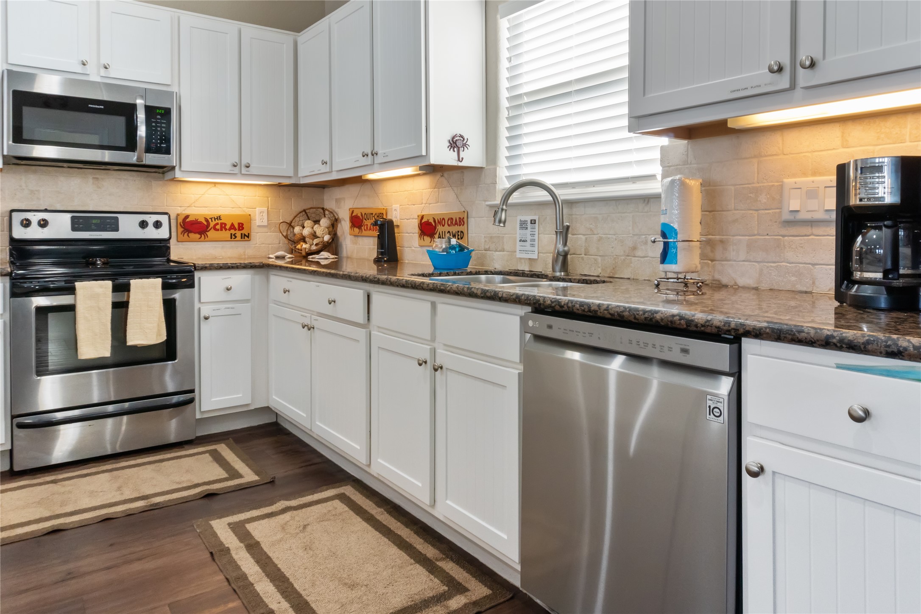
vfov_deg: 53.1
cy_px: 307
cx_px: 460
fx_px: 614
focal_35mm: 24
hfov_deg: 73.7
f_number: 10
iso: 1250
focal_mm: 16
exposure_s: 1/30
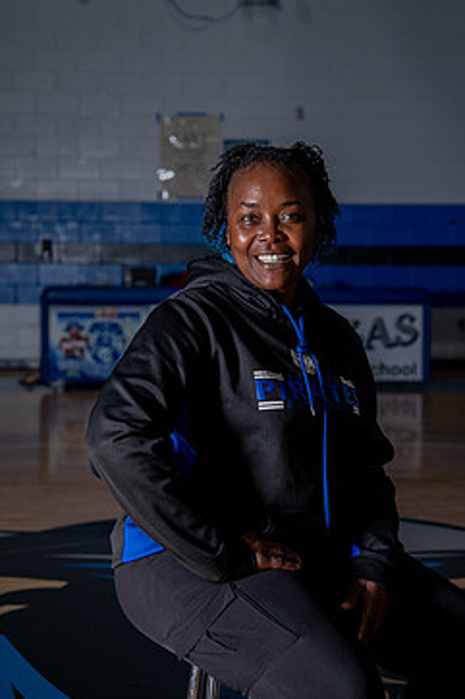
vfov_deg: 26.3
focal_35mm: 77
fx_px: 1493
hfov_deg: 17.7
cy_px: 321
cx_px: 271
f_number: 4
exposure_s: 1/200
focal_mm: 62
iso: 640
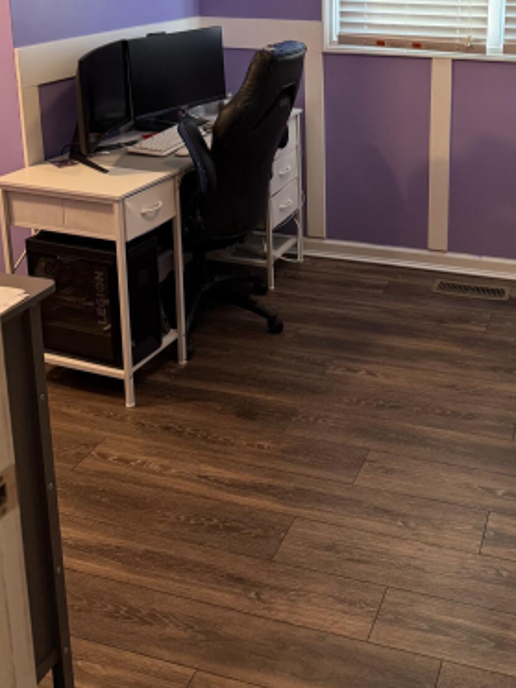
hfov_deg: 33.3
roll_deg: -0.8
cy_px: 151
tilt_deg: -13.3
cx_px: 346
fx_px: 855
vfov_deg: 42.2
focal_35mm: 43
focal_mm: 6.76
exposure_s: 1/60
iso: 320
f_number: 1.78
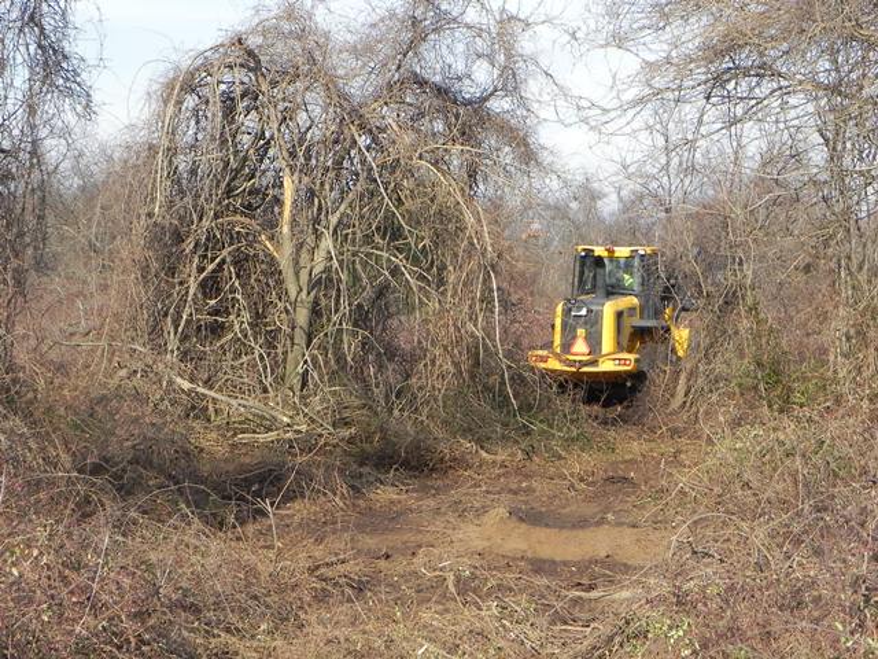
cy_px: 330
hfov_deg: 16.8
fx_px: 2968
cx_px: 439
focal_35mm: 117
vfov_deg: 12.7
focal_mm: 20.8
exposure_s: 1/274
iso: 160
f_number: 6.3
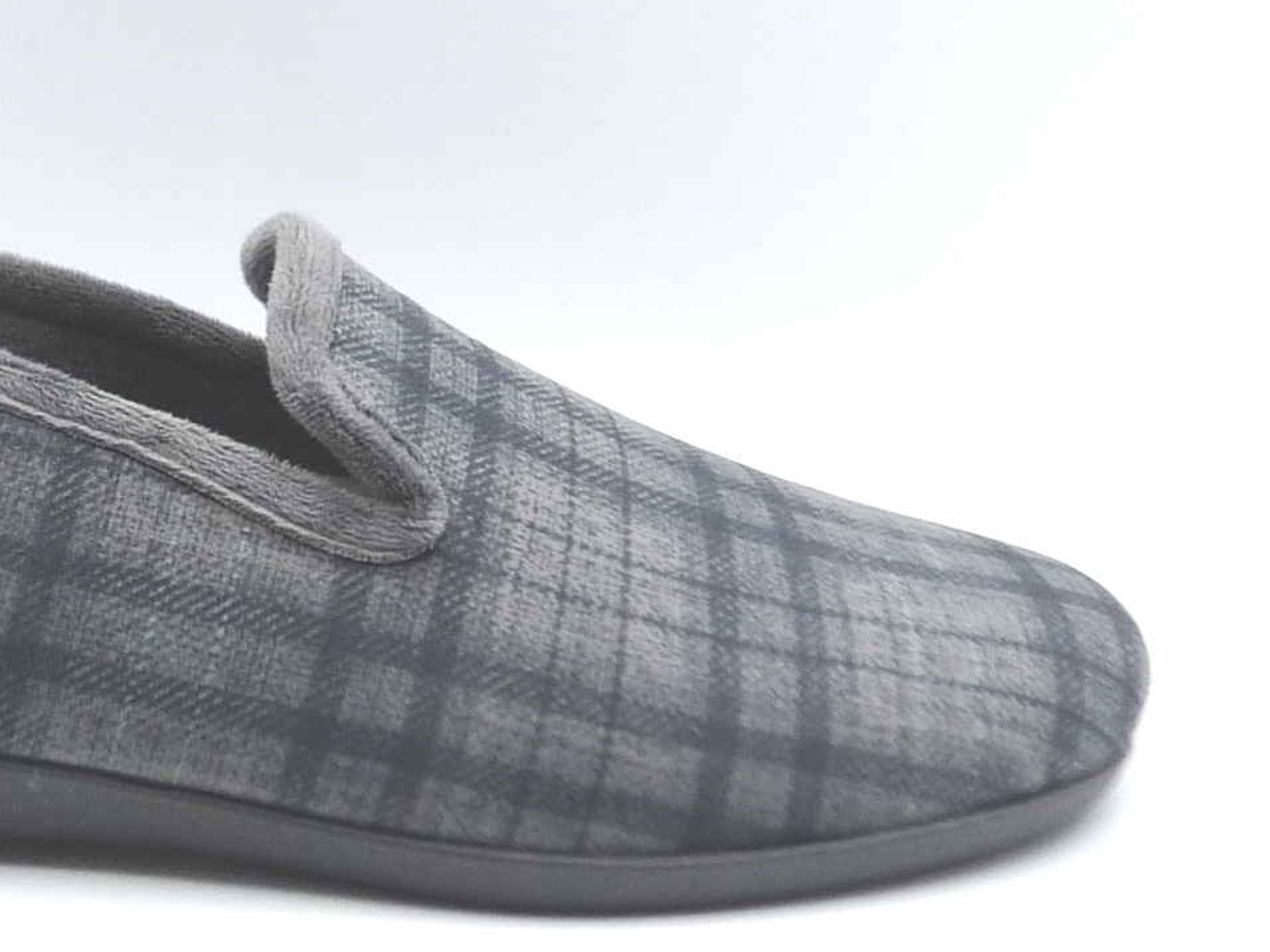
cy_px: 464
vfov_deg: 18.4
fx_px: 2935
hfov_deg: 24.0
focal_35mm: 80
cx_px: 245
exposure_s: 1/200
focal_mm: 4.8
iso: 100
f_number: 4
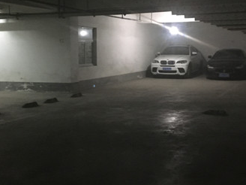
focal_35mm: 53
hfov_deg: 36.1
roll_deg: +1.0
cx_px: 134
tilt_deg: -2.2
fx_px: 377
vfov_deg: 27.3
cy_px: 59
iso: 640
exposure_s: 1/17
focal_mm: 4.15
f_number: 2.2
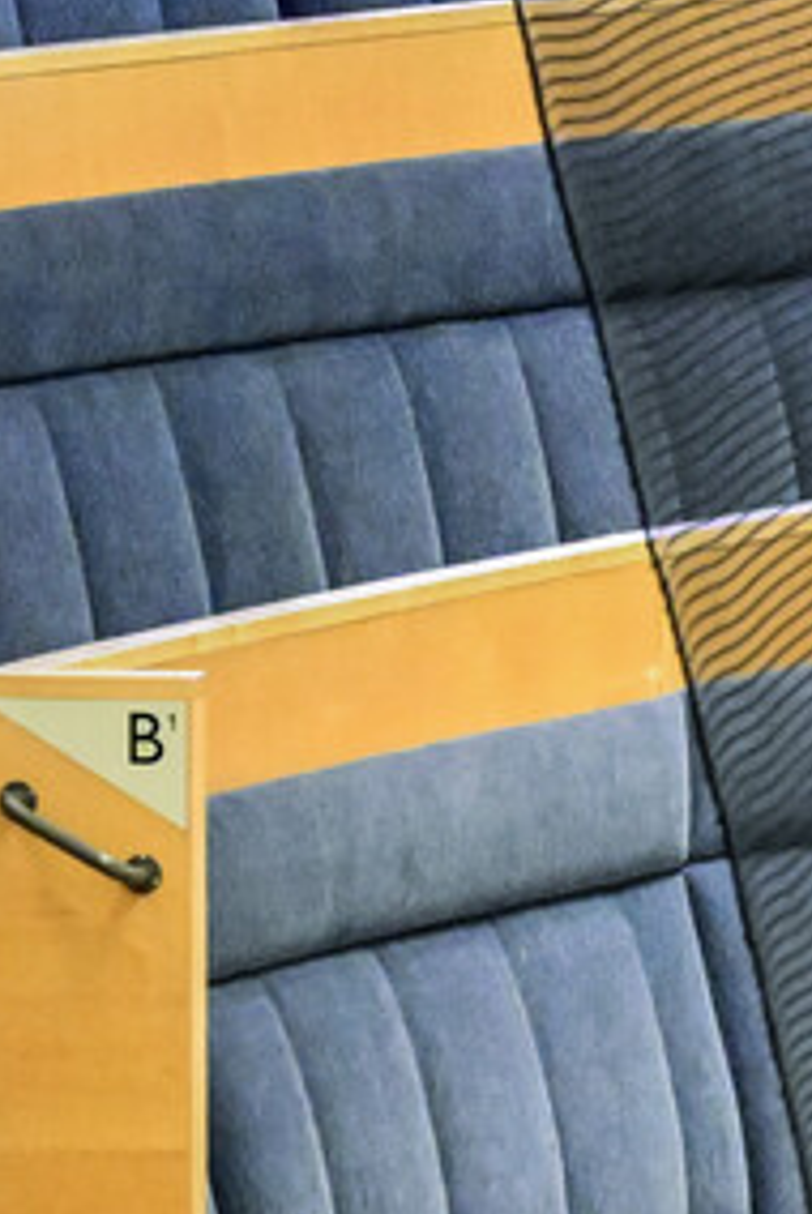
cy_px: -58
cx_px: 2145
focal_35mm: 675
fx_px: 22780
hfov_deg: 2.0
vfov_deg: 3.0
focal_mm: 120
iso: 4000
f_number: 5.6
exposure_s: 1/200
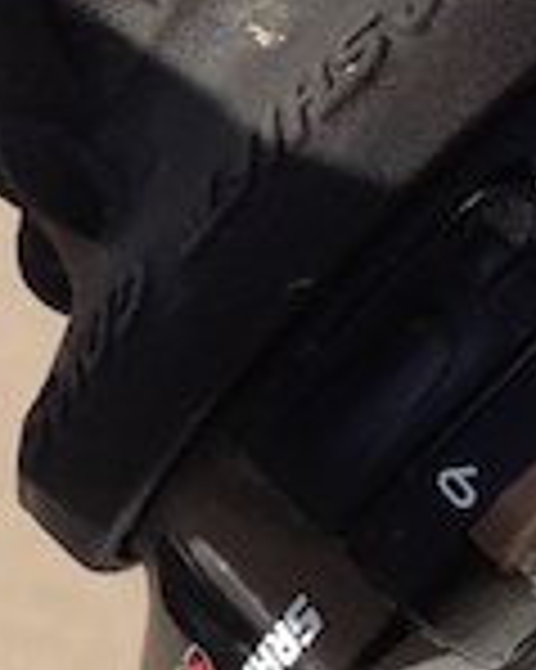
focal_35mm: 222
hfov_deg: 7.0
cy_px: 171
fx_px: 4407
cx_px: 360
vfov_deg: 8.7
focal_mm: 4.12
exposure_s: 1/1130
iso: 50
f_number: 2.4
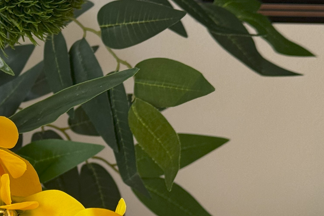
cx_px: -103
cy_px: 111
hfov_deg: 14.5
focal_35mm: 135
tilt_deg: -29.7
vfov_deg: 10.2
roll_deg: +0.2
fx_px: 1215
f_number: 1.78
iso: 100
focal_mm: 6.76
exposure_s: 1/94
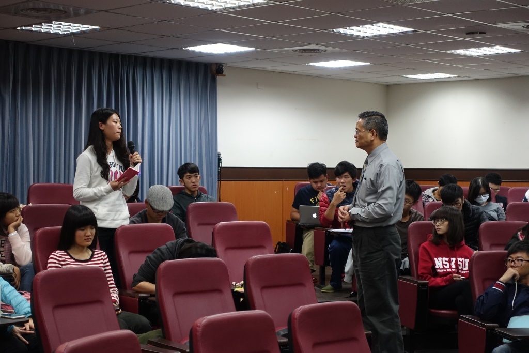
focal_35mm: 70
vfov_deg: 19.5
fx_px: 1029
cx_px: 264
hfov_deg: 28.8
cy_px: 176
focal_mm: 25.7
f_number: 2.8
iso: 640
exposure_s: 1/80
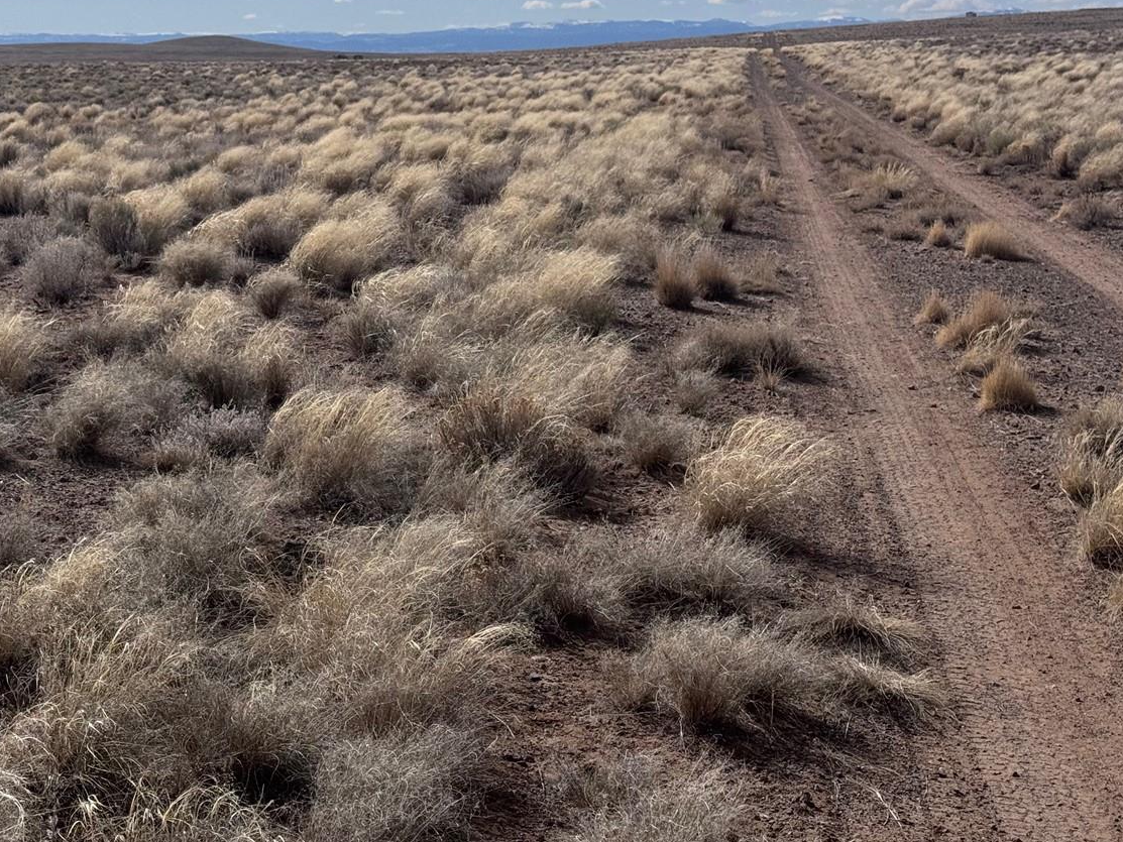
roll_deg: +0.6
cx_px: 383
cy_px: 291
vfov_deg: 21.2
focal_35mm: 69
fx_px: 2239
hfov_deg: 28.0
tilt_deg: -6.6
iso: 64
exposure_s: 1/9009
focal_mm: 6.76
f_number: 1.78
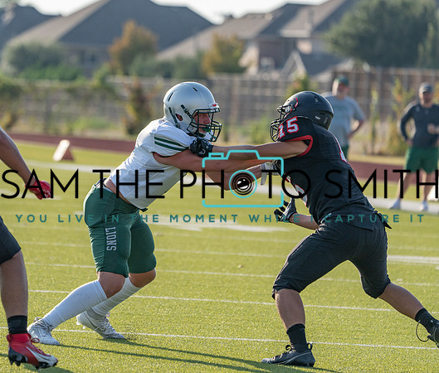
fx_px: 4729
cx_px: 134
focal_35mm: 355
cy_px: 170
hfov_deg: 5.3
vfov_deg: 4.5
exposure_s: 1/1250
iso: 320
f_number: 5.6
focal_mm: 279
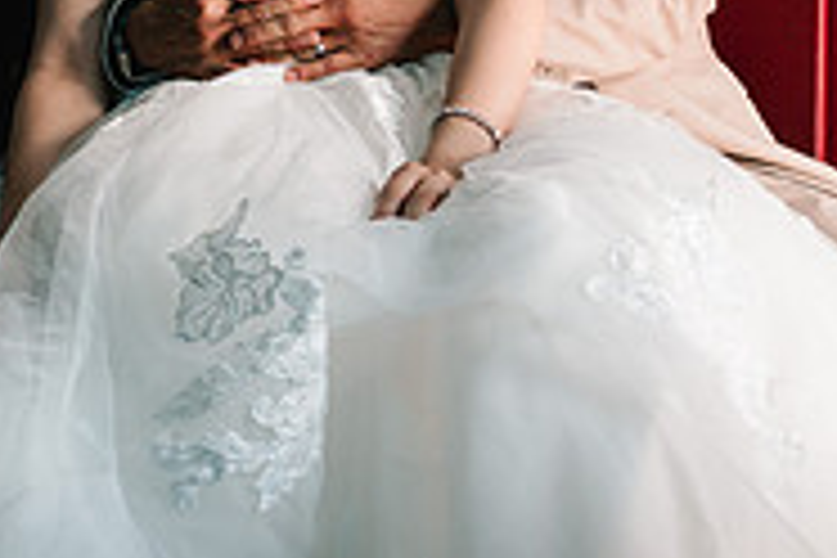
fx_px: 2534
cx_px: -148
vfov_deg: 12.4
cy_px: 25
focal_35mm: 109
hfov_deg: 17.9
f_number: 3.2
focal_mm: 35
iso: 500
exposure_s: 1/200
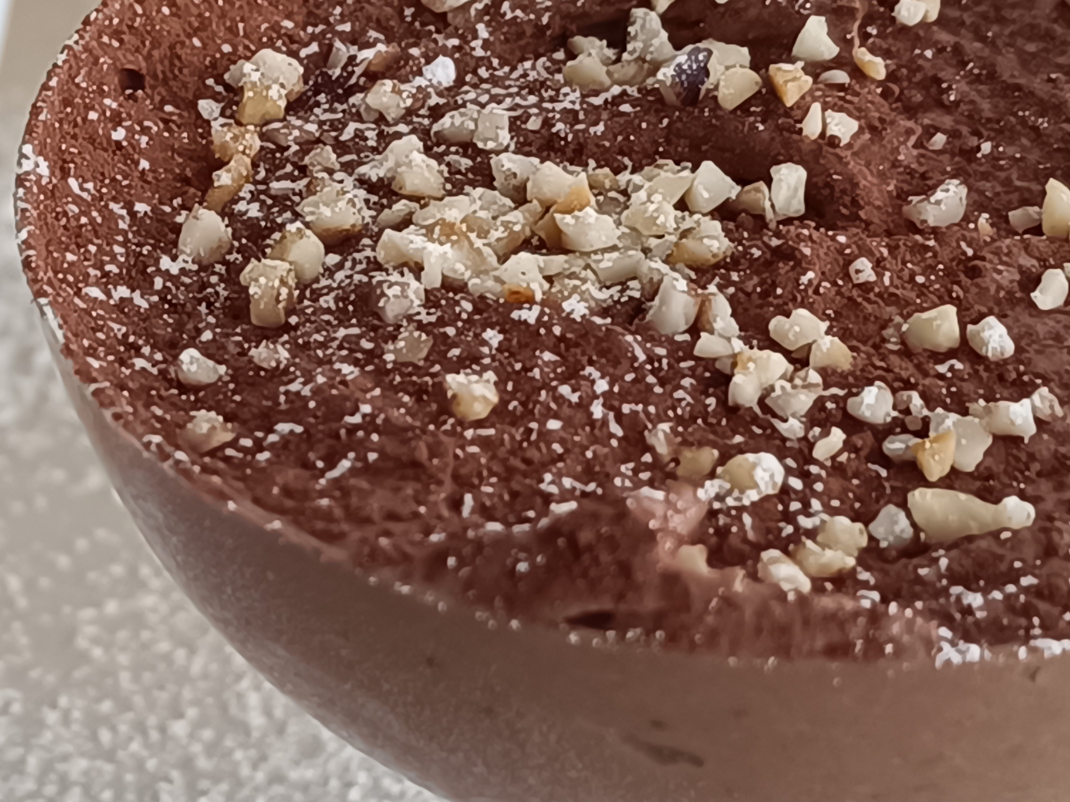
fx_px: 2009
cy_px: 564
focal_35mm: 65
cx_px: 221
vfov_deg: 22.5
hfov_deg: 29.2
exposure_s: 1/100
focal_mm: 6.14
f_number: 1.65
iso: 820
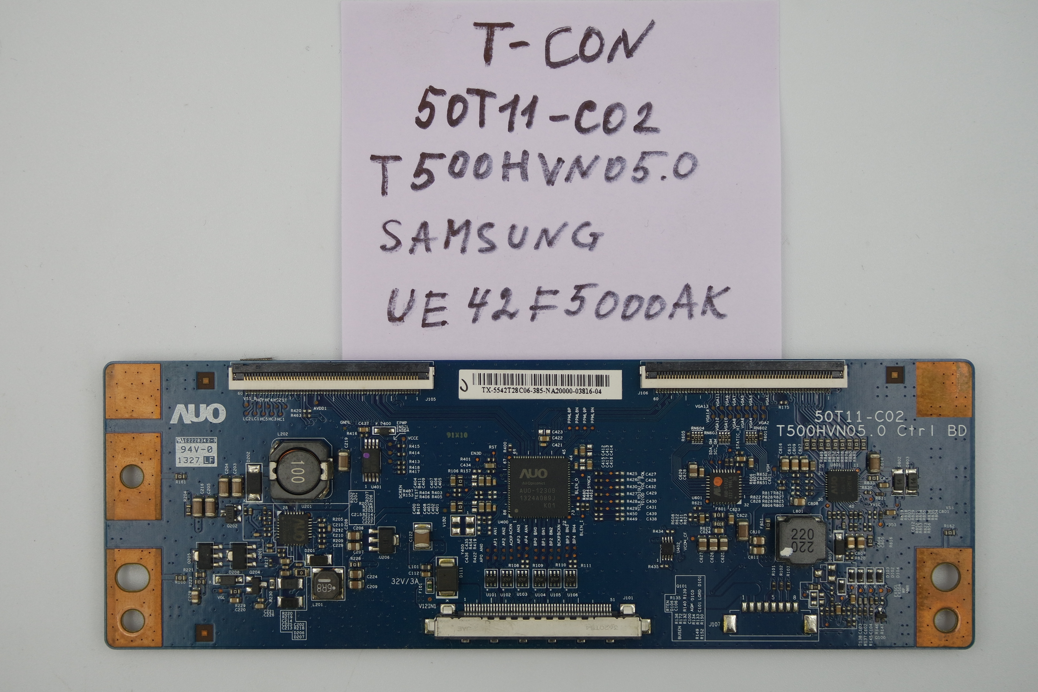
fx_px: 1413
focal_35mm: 49
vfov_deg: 27.5
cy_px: 344
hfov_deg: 40.3
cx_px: 515
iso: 160
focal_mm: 18
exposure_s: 1/125
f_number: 4.5
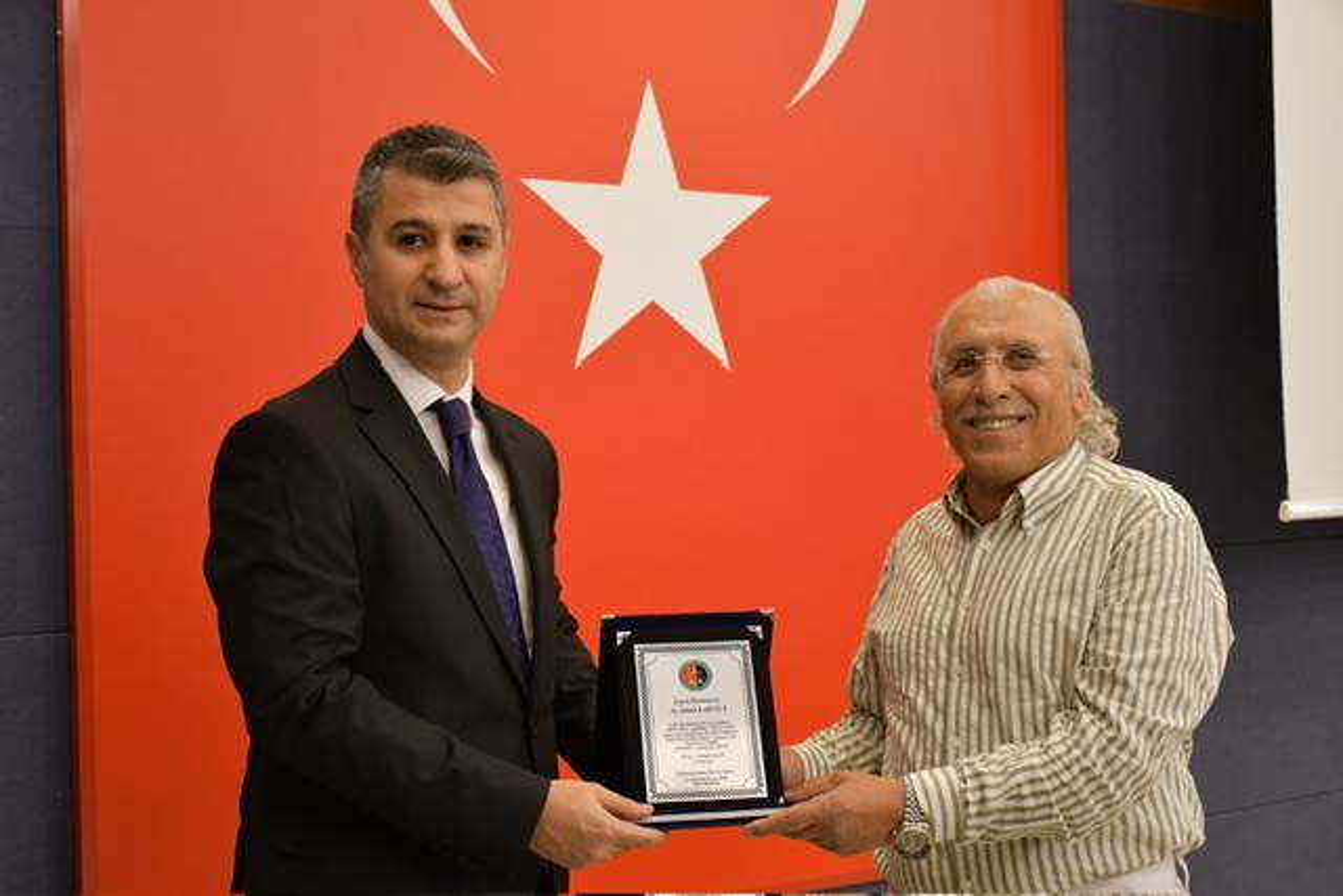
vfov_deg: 26.0
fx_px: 1940
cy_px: 448
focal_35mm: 52
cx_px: 672
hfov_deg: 38.2
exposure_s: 1/125
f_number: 4.2
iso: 2200
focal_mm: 35
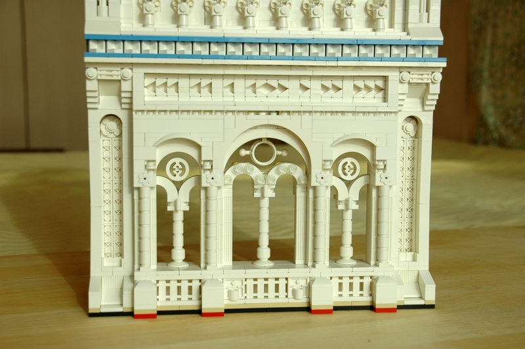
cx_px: 262
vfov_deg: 23.7
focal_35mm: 57
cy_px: 174
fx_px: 831
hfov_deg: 35.1
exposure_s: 1/160
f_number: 4.5
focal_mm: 38
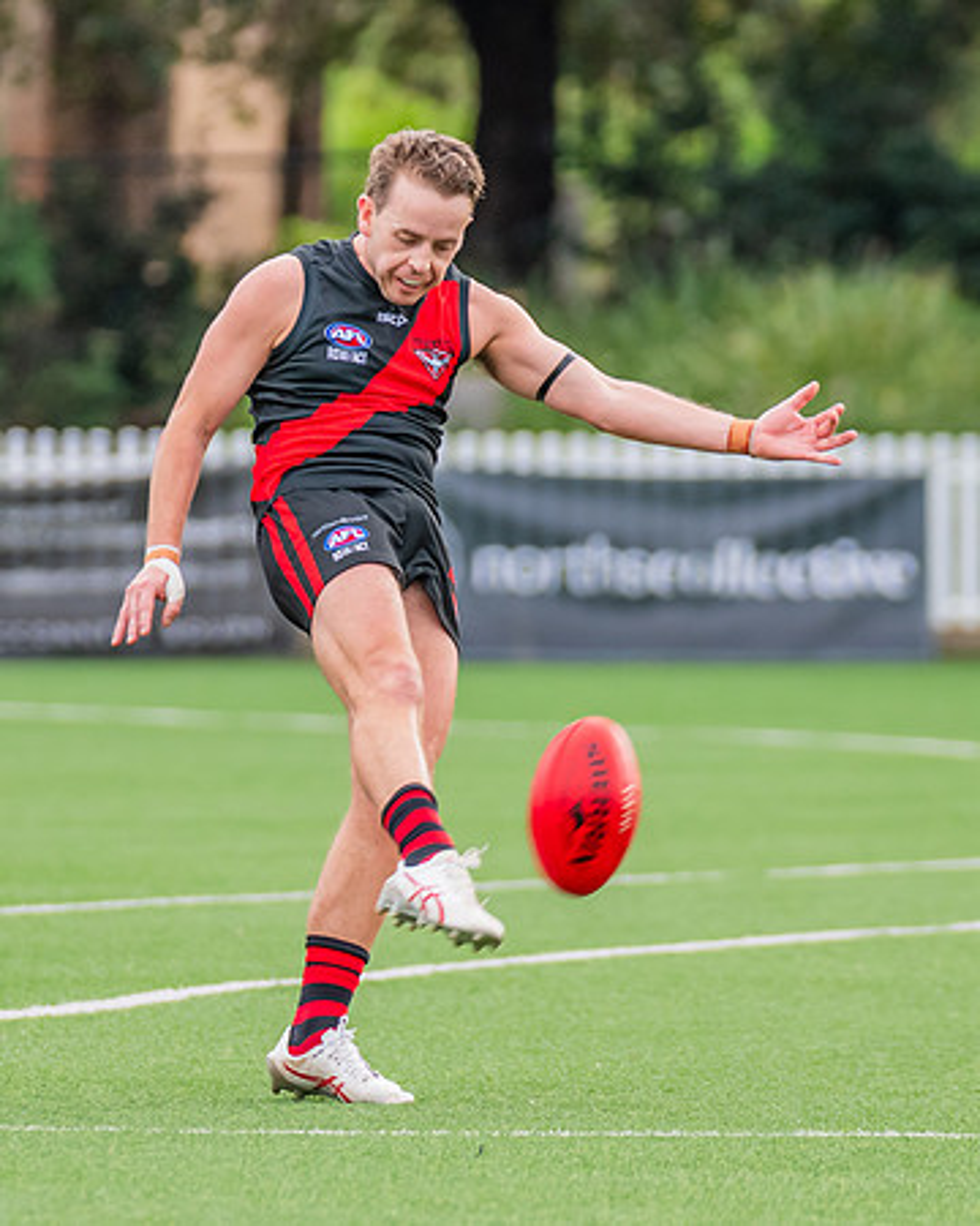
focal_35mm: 677
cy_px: 570
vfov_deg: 2.9
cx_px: 396
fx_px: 24533
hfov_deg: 2.3
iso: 800
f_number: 4.5
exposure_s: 1/1250
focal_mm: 270
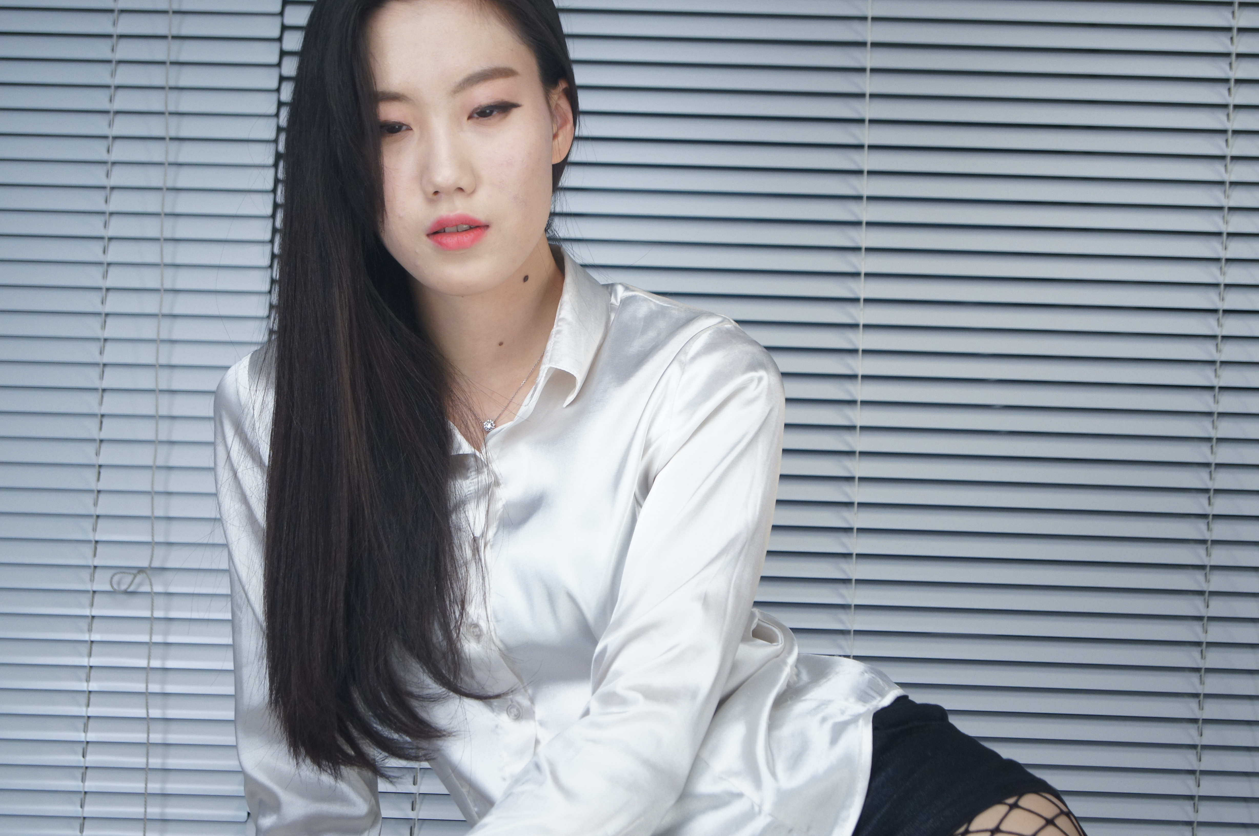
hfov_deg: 24.6
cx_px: 630
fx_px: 2882
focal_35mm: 82
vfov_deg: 16.5
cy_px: 418
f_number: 5.6
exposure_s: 1/160
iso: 800
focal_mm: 55
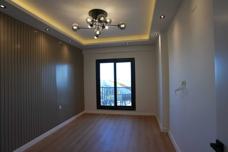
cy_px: 77
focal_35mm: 18
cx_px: 118
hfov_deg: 90.0
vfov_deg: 67.4
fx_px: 114
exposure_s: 1/160
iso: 250
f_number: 4
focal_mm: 17
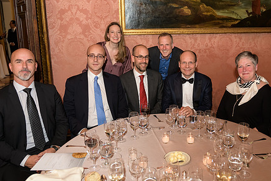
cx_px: 161
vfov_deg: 40.9
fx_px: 241
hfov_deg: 58.3
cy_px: 73
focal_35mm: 32
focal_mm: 24
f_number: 3.2
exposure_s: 1/125
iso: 1000
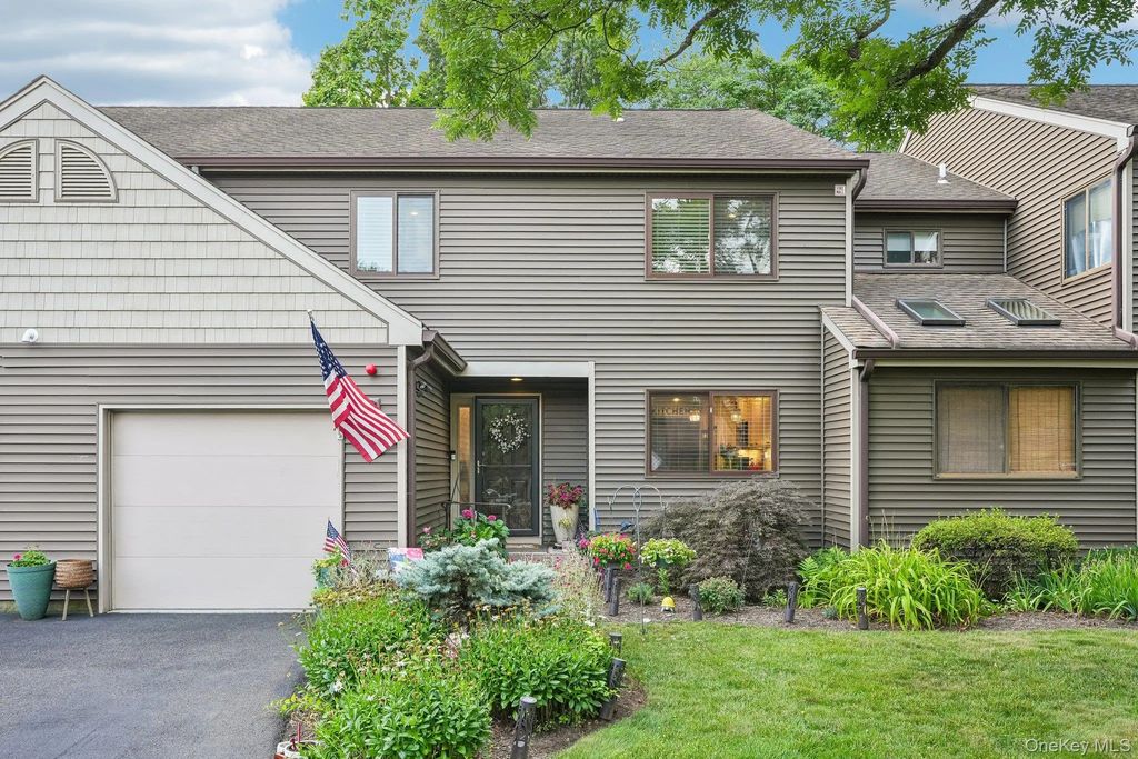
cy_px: 380
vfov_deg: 46.4
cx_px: 569
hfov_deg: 65.5
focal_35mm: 28
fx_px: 885
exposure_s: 1/30
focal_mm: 28
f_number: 8
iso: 320
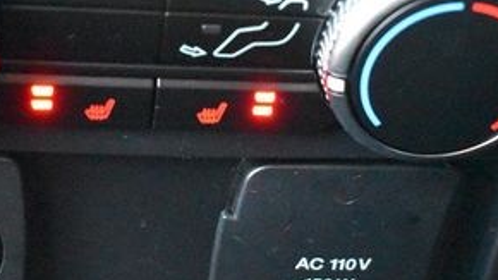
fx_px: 1373
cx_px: 182
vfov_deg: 11.6
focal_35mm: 104
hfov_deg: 20.5
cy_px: 145
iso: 12800
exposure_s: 1/100
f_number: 4.2
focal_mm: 30
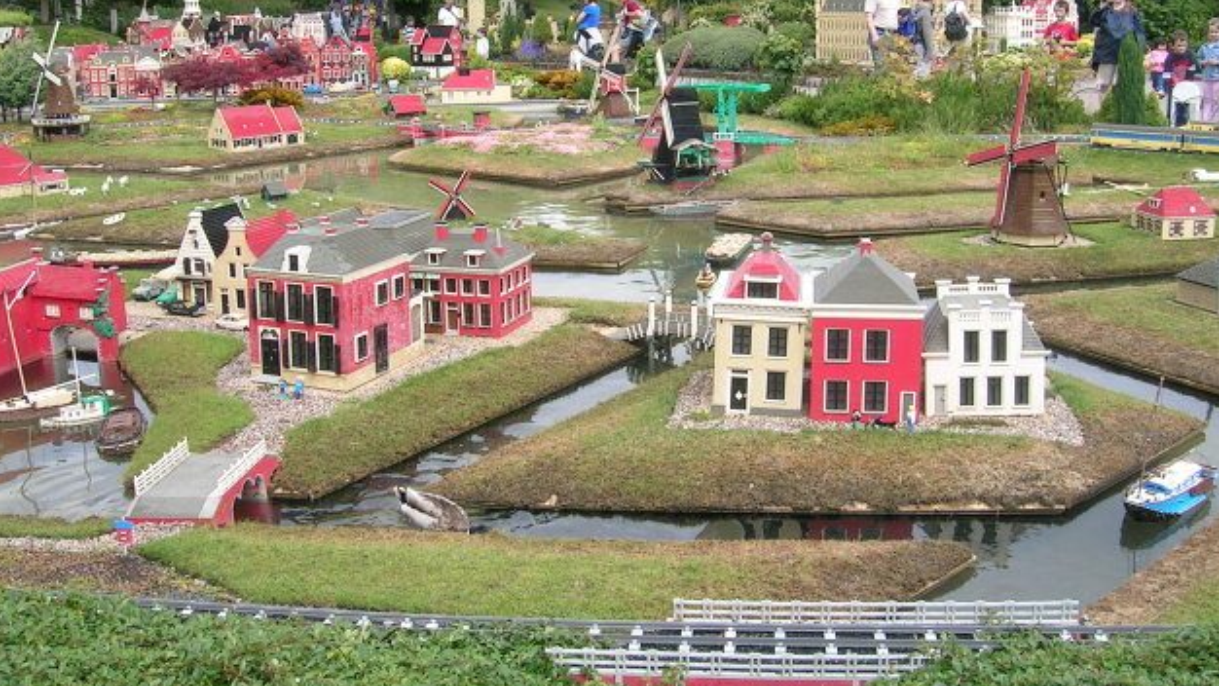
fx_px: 1260
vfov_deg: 30.4
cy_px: 279
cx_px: 615
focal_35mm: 39
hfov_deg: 51.6
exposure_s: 1/176
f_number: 4.8
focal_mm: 5.4
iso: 50
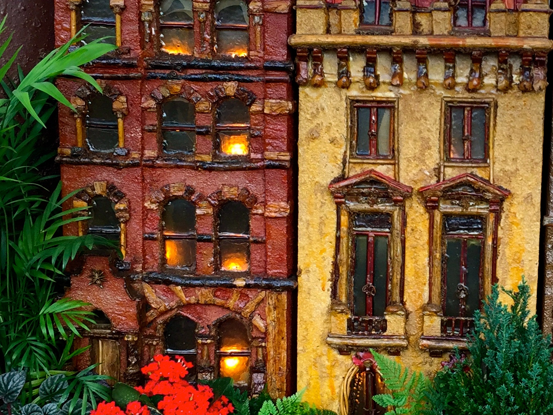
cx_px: 463
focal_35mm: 71
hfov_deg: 26.7
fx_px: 1134
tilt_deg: -11.0
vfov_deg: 20.7
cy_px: 232
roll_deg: -2.1
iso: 50
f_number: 2.2
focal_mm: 4.15
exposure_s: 1/120
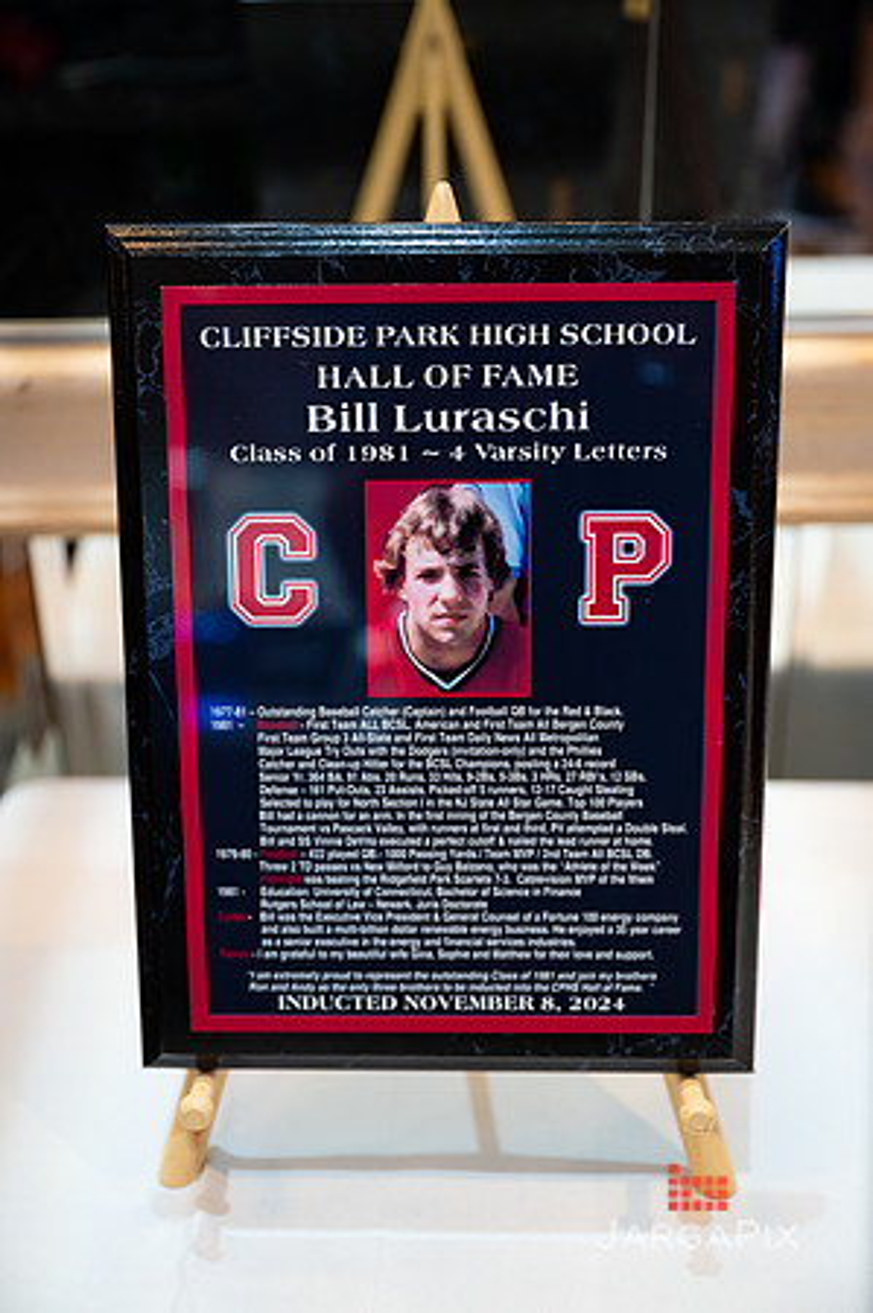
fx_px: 1677
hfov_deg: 29.2
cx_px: 436
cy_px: 656
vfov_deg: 42.8
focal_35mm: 46
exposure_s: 1/200
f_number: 3.2
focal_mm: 46
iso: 1600
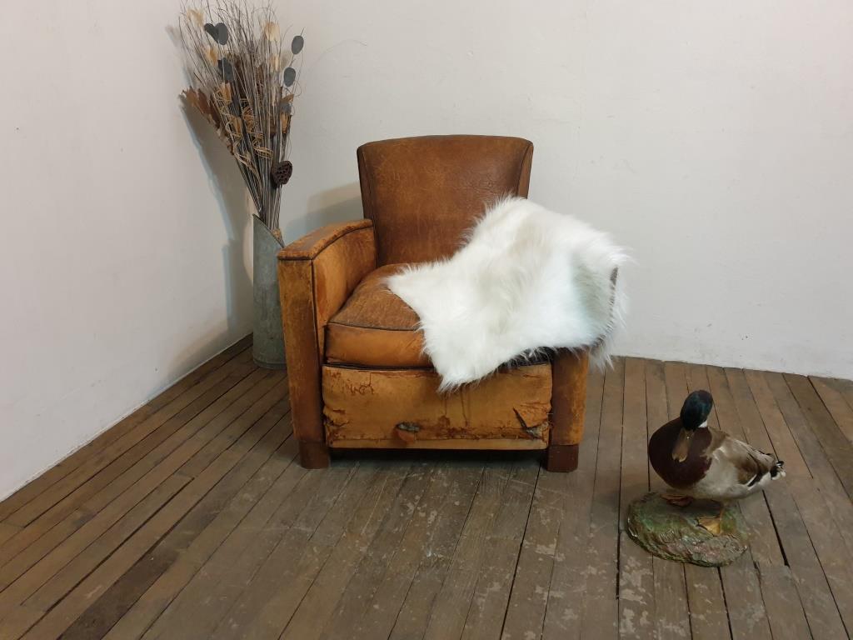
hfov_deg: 67.3
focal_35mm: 26
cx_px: 426
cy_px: 320
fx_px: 641
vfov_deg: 53.1
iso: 320
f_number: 1.5
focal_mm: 4.3
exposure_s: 1/33
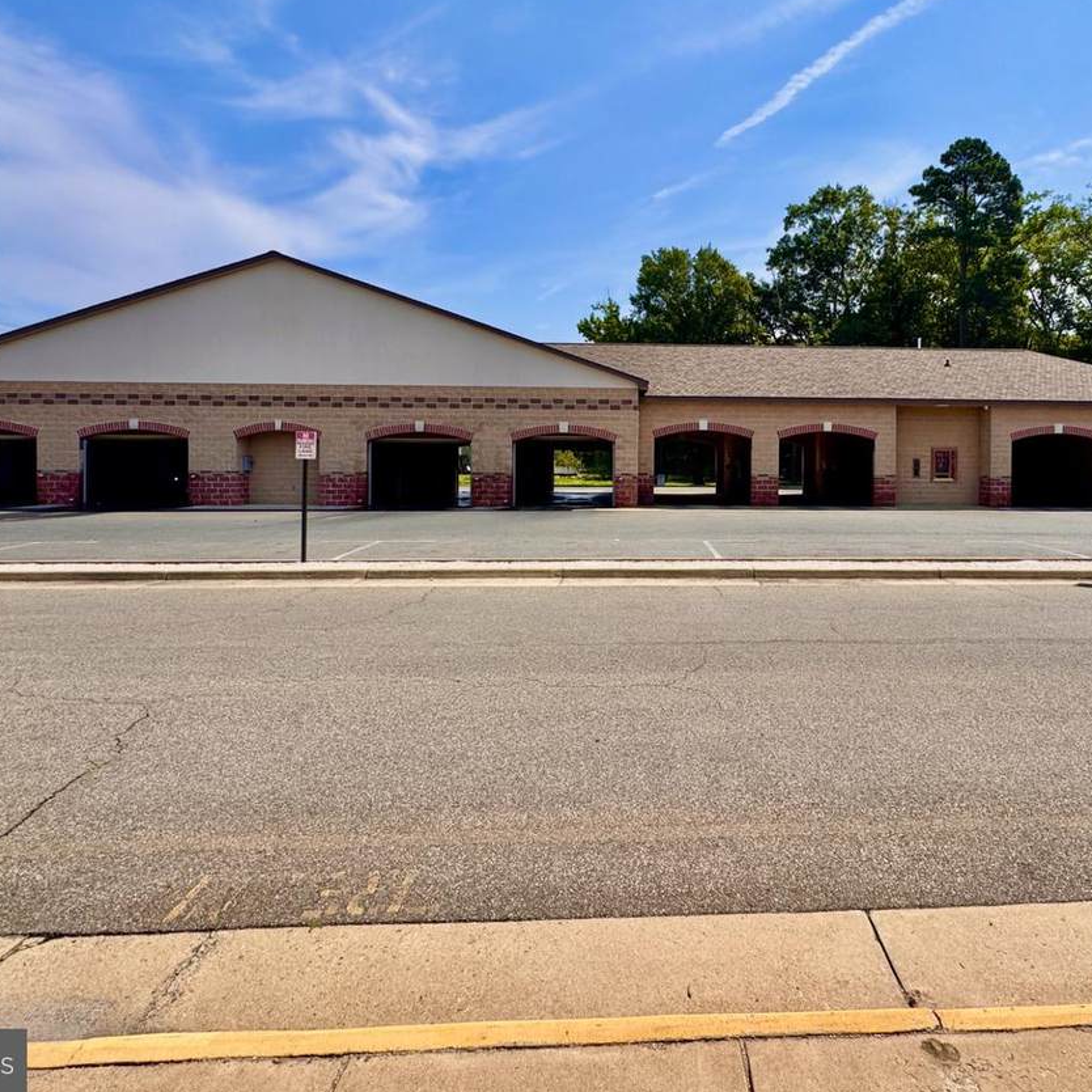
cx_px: 661
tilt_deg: -0.6
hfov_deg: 76.7
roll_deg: -0.8
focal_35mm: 19
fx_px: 678
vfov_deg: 77.2
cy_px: 467
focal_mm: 2.22
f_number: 2.2
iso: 50
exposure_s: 1/2146
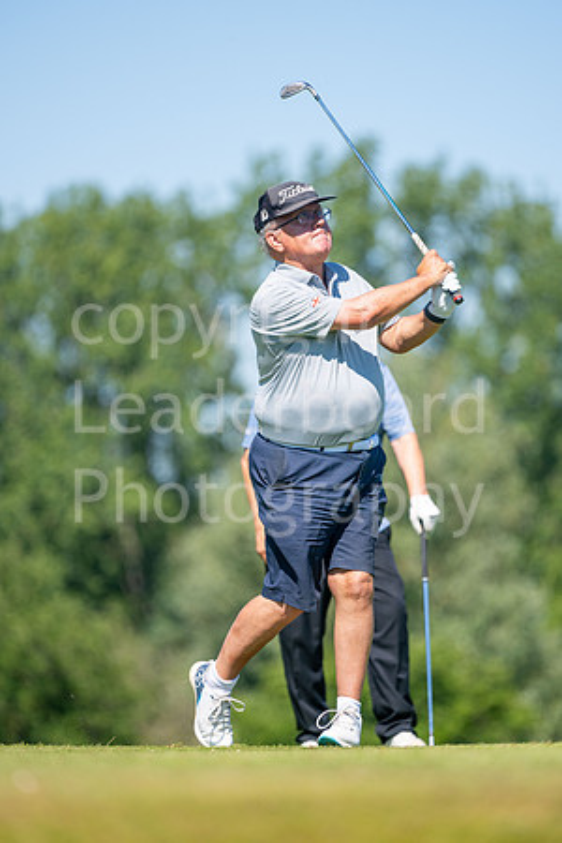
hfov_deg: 4.6
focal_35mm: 300
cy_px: 422
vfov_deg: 6.9
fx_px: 7024
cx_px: 281
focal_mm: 300
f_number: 4.5
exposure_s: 1/2000
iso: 250
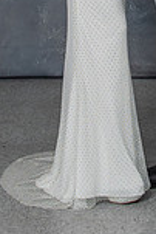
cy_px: -128
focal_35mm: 167
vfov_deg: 11.7
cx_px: 127
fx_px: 1083
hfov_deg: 8.2
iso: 200
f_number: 5.6
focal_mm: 32
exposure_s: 1/160
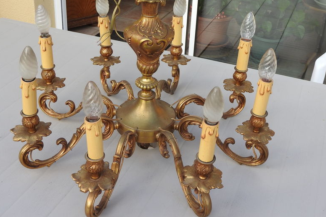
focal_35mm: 47
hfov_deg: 41.9
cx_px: 167
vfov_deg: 28.4
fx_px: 425
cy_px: 65
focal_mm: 6.3
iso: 100
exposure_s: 1/200
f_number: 3.8
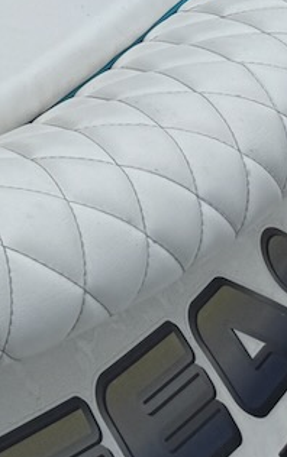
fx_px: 1287
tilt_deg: -21.0
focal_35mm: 103
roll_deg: +0.4
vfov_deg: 18.4
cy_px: -181
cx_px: -475
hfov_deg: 10.4
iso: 80
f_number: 1.78
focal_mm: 6.76
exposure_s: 1/14286
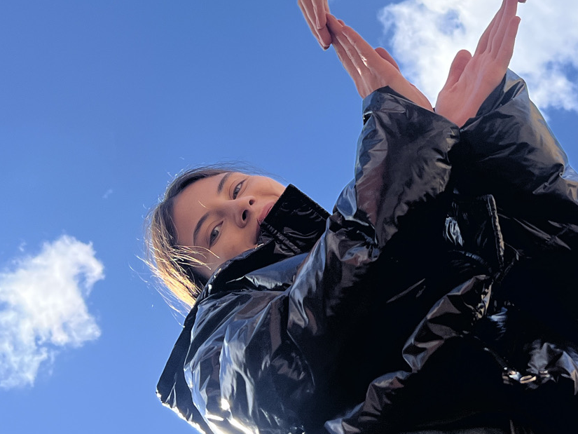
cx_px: 403
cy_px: -15
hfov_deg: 30.4
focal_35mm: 63
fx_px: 1052
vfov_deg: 22.3
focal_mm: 5.7
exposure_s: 1/3257
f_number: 1.5
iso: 50
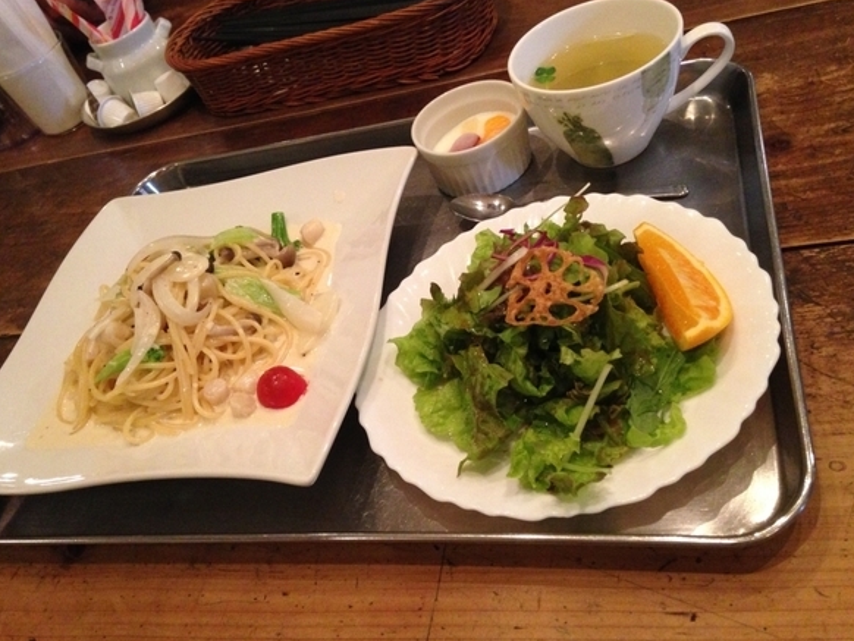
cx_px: 423
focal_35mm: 34
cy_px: 315
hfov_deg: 53.9
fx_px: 839
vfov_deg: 41.8
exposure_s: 1/20
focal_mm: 4.12
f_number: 2.4
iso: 400
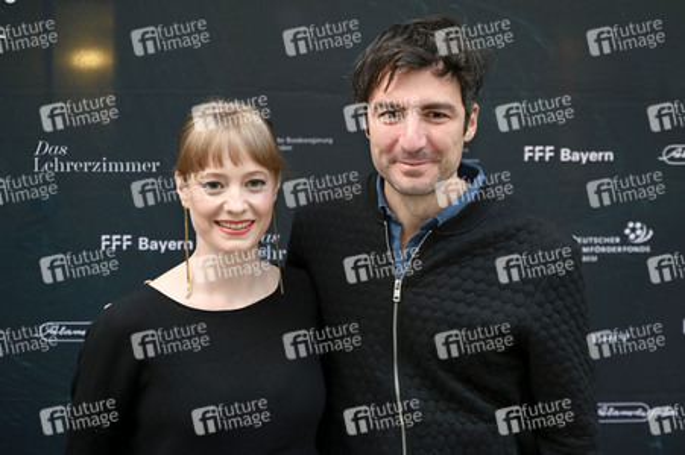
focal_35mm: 75
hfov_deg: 27.0
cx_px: 342
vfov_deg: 18.2
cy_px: 228
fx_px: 1426
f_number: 2.8
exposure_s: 1/100
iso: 640
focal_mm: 75
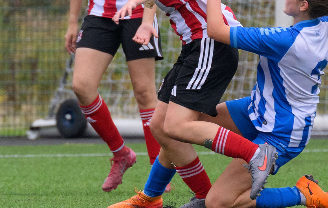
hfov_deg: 1.2
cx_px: 136
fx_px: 16256
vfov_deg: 0.7
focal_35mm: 1810
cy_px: 64
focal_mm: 400
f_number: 5.6
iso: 1800
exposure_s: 1/1000
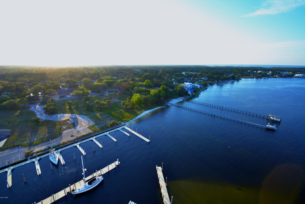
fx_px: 305
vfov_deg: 36.9
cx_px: 152
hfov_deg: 53.1
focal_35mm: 36
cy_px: 102
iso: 100
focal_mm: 24
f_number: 29
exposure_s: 1/50
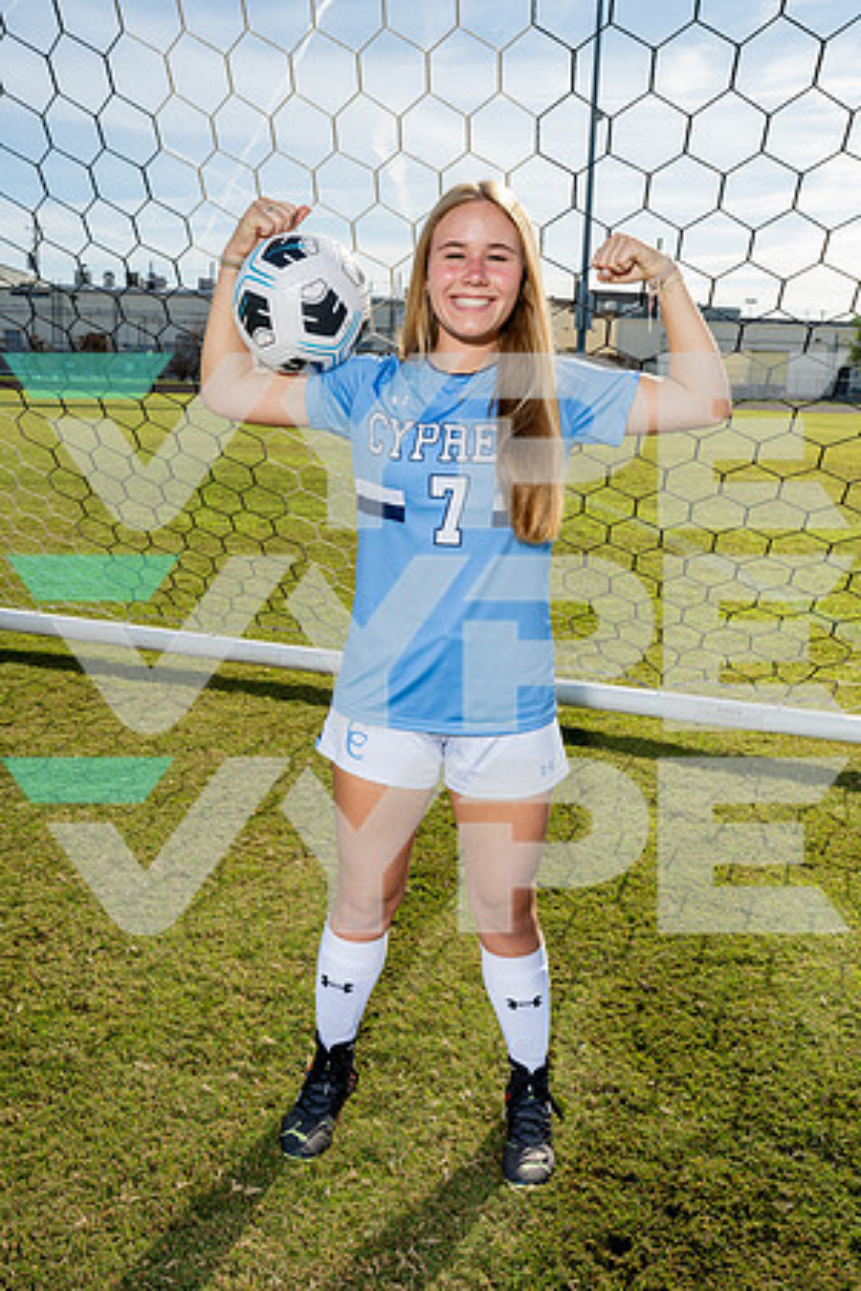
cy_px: 646
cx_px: 430
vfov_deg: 55.8
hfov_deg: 38.9
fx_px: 1220
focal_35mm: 34
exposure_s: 1/250
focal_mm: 34
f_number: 11
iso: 200
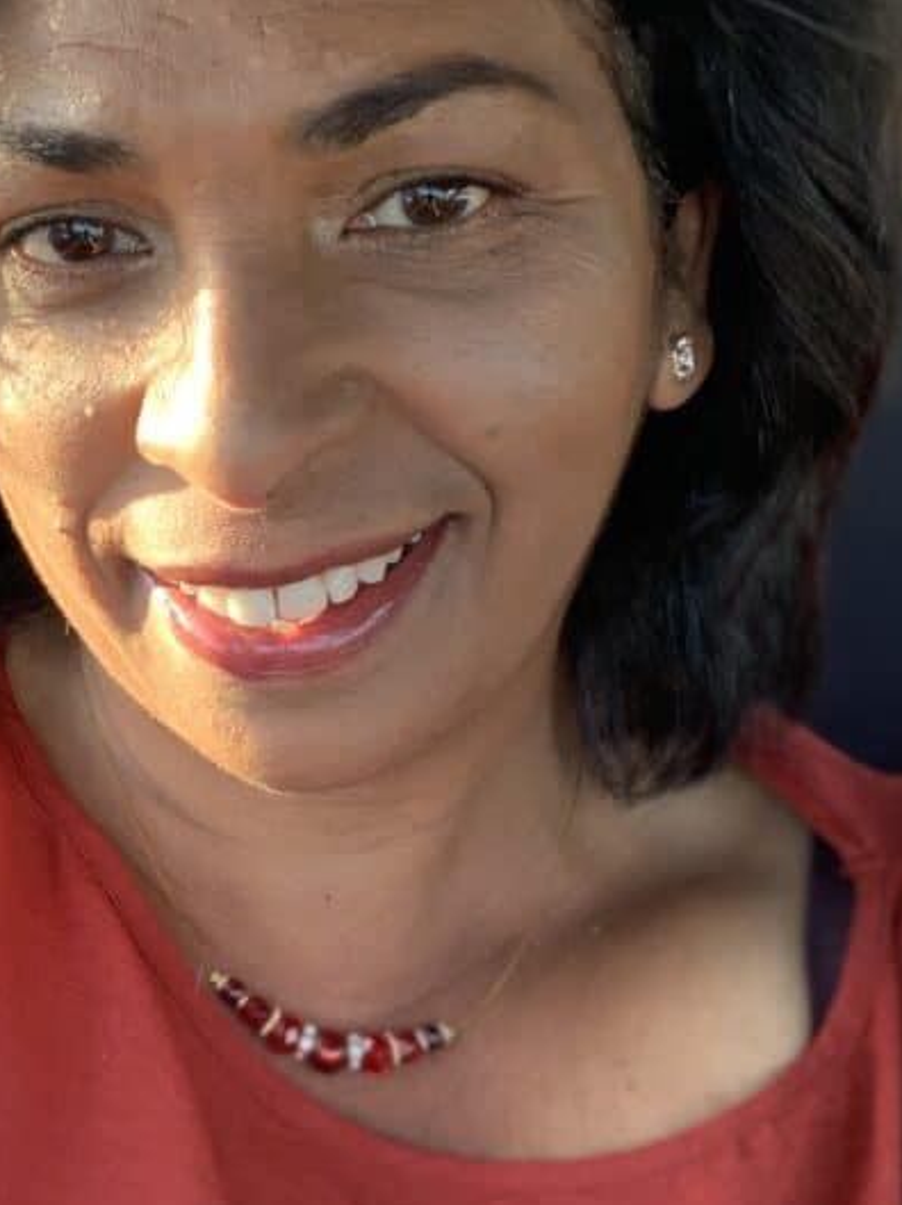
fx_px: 2157
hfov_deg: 23.4
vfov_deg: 31.1
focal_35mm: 62
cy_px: 727
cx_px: 230
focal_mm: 2.87
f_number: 2.2
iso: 64
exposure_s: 1/121
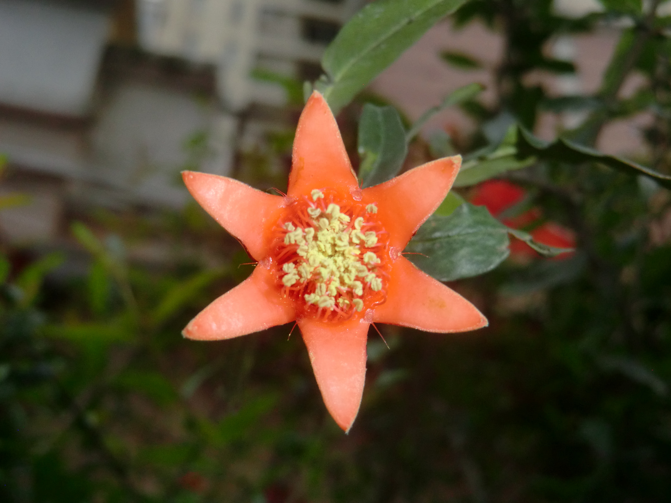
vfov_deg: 36.0
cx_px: 336
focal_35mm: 40
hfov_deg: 46.8
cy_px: 252
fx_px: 775
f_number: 3.8
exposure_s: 1/60
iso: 125
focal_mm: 7.1
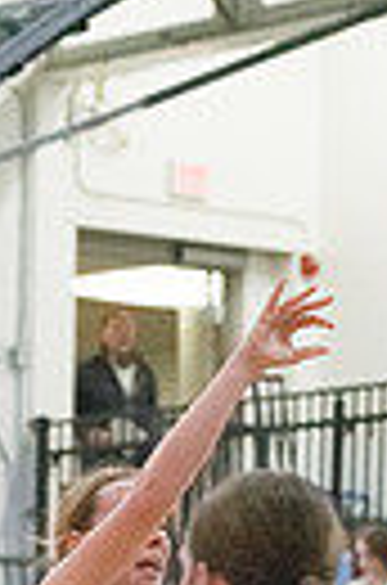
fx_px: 6533
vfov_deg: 5.1
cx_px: 189
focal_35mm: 403
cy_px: 846
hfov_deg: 3.4
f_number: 5
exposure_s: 1/1250
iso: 10000
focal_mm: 116
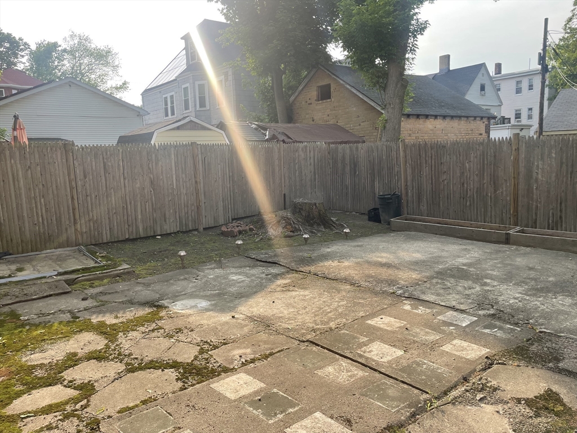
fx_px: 433
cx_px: 288
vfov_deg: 53.1
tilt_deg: -8.4
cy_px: 216
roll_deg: +2.7
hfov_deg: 67.3
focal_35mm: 26
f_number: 1.6
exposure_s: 1/831
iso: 32
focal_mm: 4.2
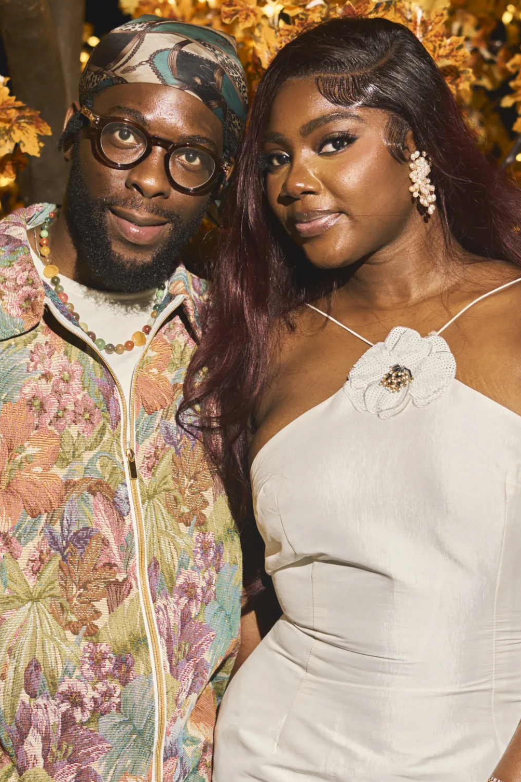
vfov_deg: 23.9
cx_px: 241
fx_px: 1845
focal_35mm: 85
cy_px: 410
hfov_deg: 16.1
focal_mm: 50
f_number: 3.5
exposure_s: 1/160
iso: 400
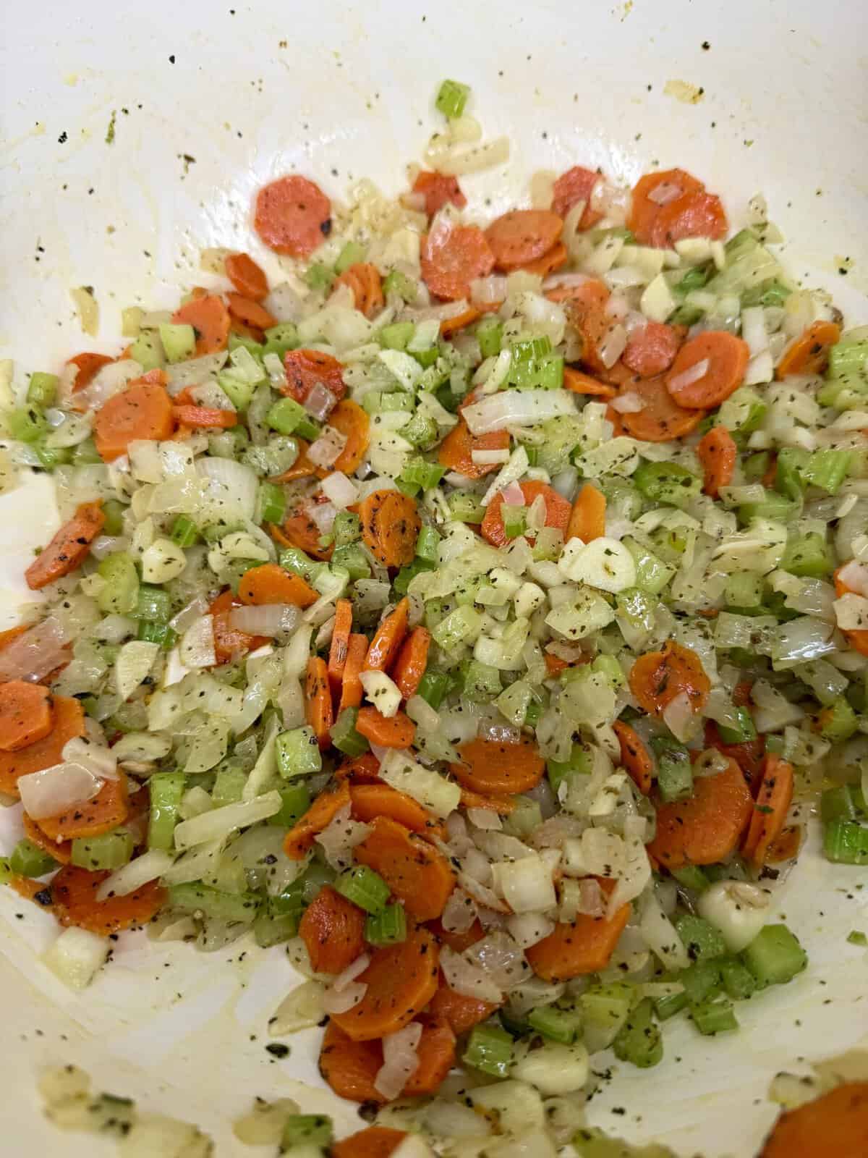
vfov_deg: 71.6
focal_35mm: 24
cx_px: 434
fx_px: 802
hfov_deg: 56.8
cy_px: 579
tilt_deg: -66.1
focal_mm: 6.76
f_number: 1.78
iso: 80
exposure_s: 1/514
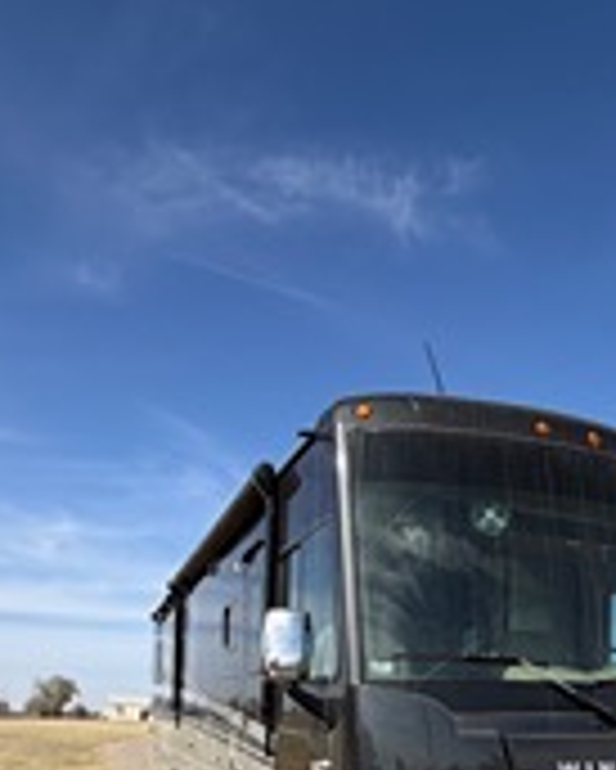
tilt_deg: +1.2
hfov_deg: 43.8
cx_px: 486
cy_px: 680
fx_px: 729
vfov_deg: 50.0
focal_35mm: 32
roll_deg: +2.6
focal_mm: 2.22
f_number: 2.2
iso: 20
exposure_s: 1/770
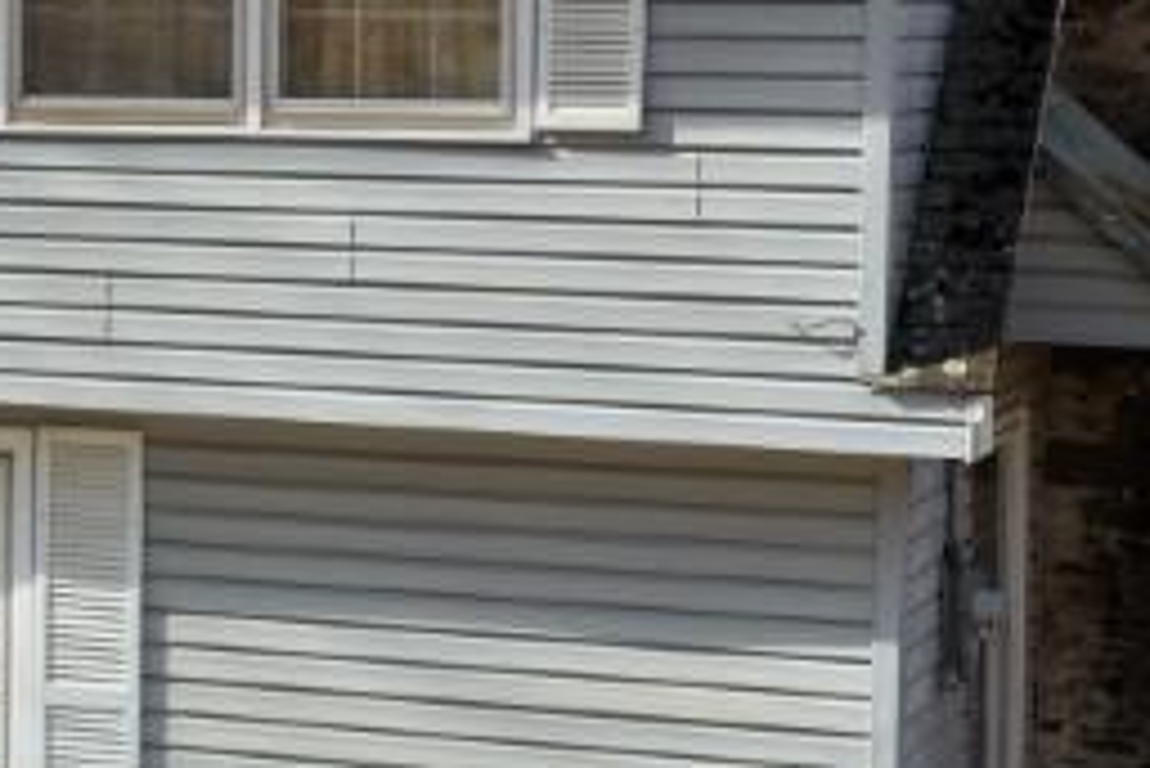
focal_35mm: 126
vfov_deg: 10.9
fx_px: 4027
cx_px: -674
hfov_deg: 14.9
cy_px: 180
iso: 250
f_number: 2.8
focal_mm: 14.45
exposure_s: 1/1600
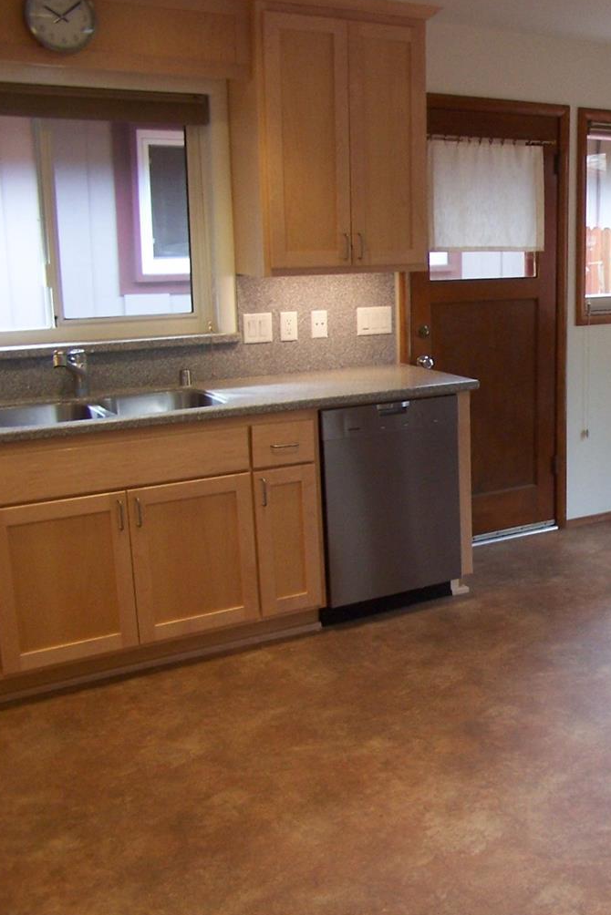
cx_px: 647
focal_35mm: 59
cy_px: 420
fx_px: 1501
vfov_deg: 33.9
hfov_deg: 21.9
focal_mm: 6.3
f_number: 2.8
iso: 140
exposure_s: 1/30
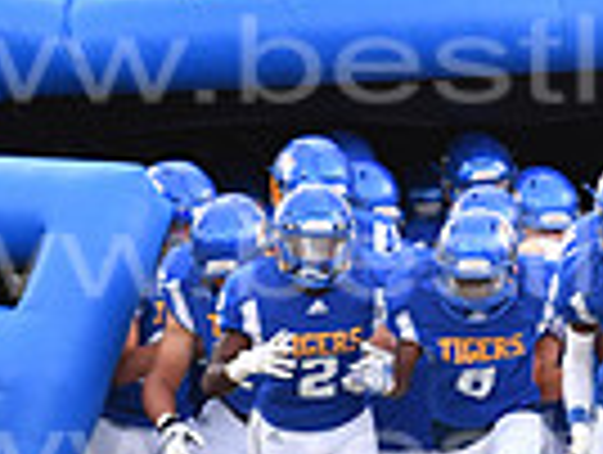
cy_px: 169
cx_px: 832
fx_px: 15217
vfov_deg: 1.7
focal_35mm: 872
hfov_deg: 2.3
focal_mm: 140
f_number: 3.2
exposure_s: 1/640
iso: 800
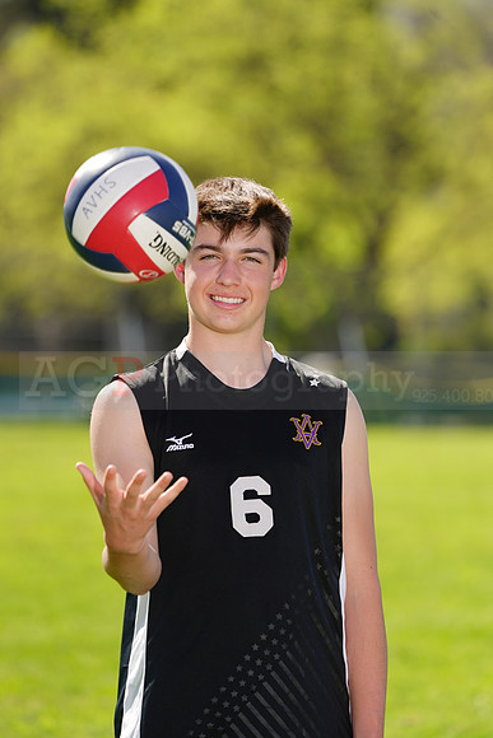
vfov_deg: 6.7
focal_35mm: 306
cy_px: 369
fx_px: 6282
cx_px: 246
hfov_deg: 4.5
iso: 64
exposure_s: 1/200
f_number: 6.3
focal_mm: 306
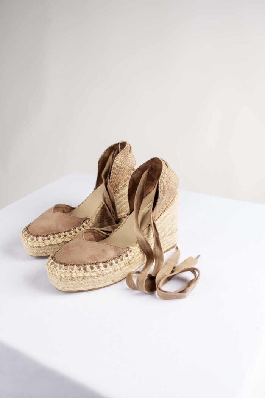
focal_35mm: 33
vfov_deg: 57.2
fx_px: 364
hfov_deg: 40.0
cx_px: 132
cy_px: 199
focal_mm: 22
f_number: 9
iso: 160
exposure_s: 1/200
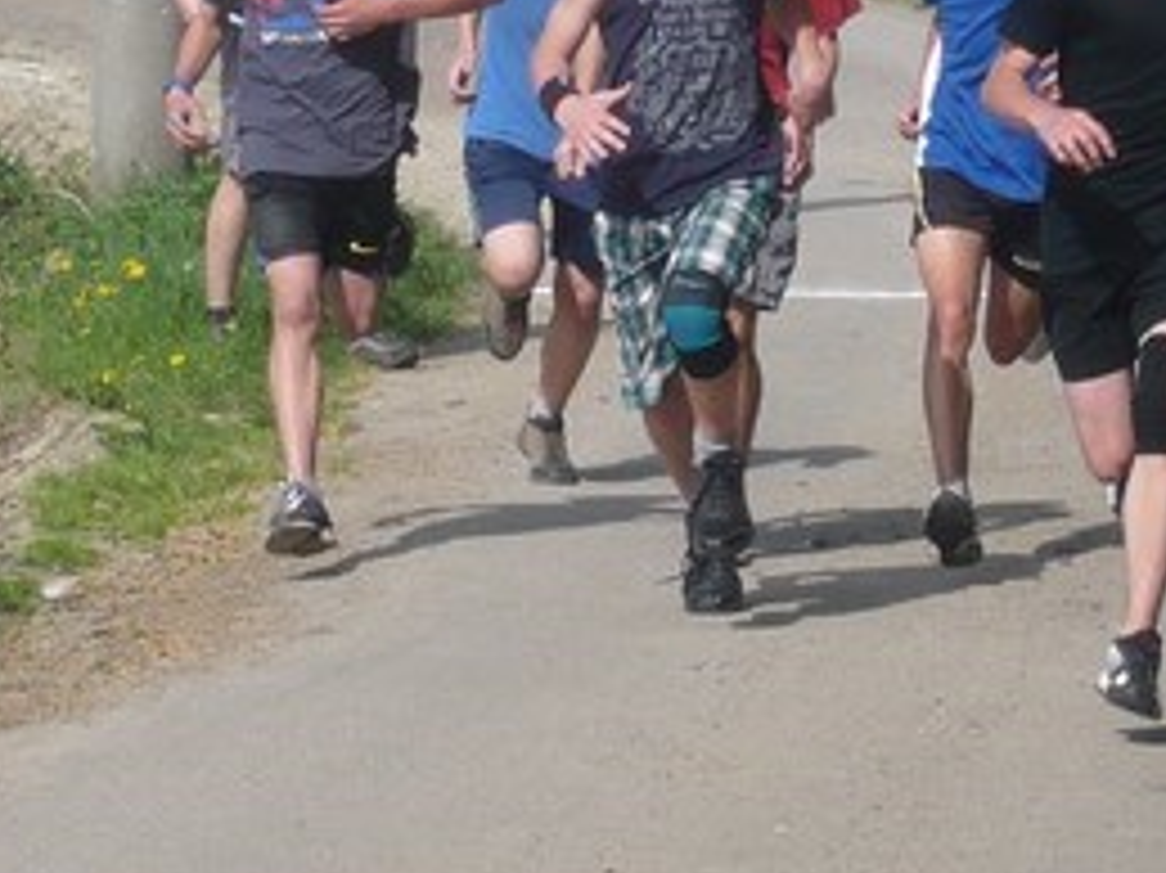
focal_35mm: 327
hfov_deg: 6.1
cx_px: 648
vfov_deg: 4.5
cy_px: 230
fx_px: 11010
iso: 100
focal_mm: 17
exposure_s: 1/500
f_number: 4.9
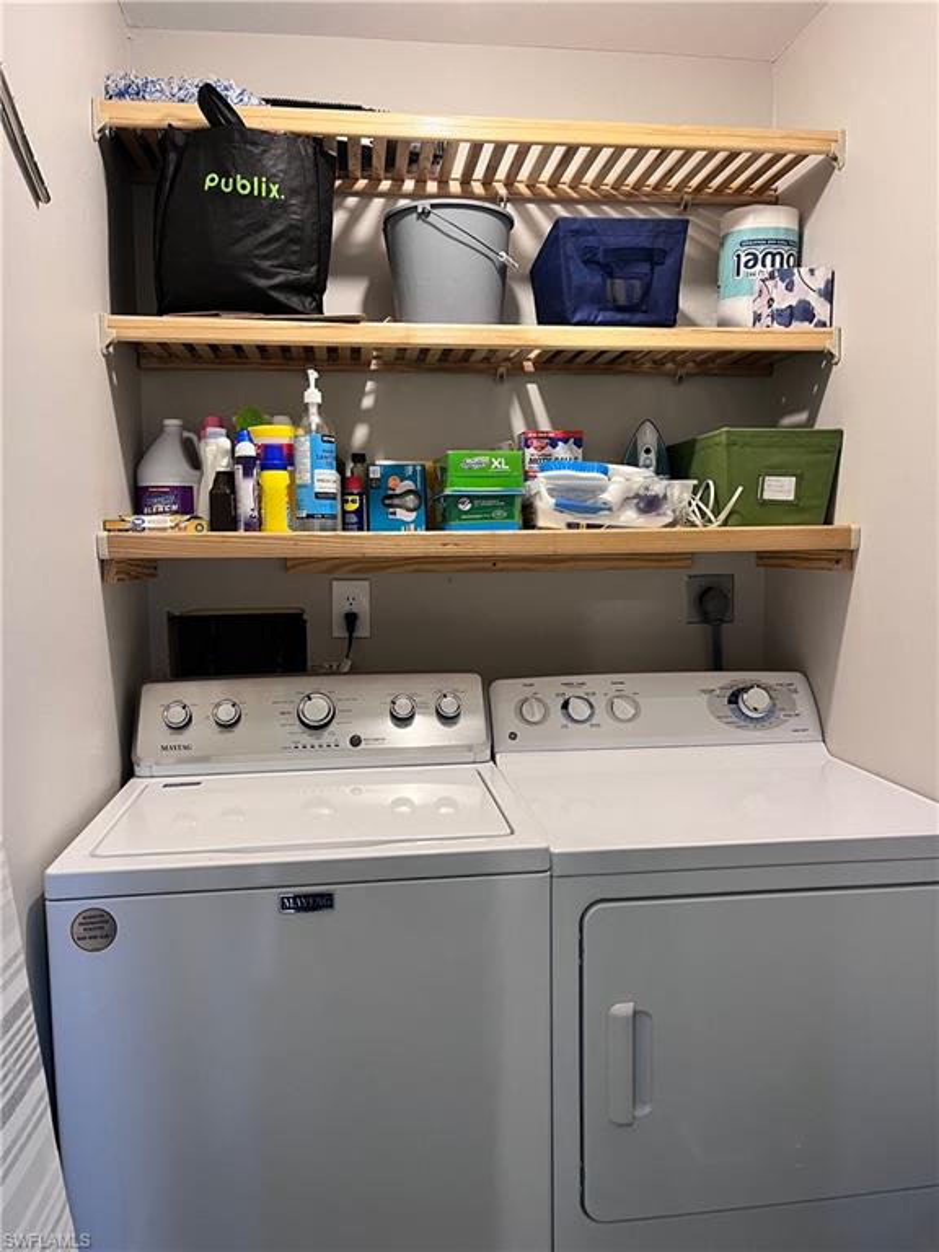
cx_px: 470
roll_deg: +0.6
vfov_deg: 67.3
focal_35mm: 26
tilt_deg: -5.5
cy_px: 626
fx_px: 940
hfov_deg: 53.1
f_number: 1.6
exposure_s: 1/60
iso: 250
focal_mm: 5.1
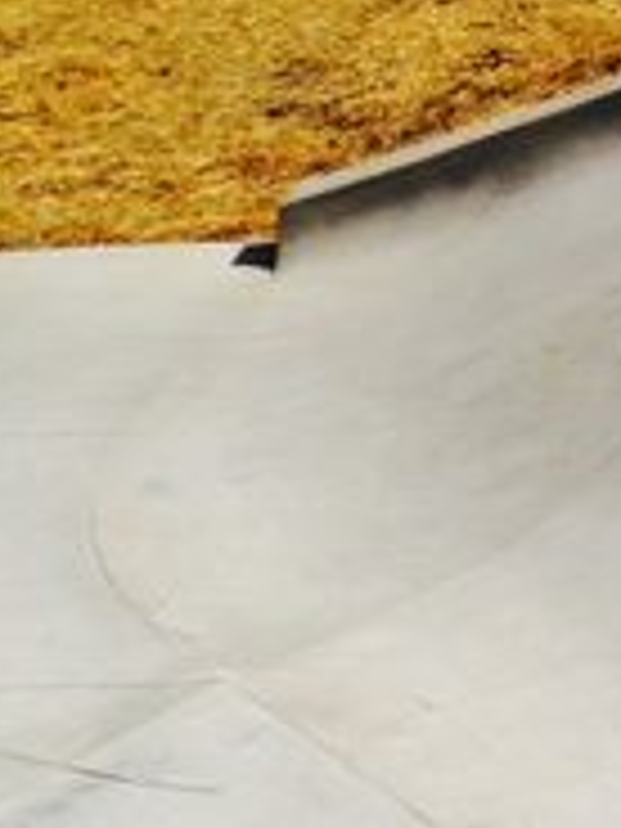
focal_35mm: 86
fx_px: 2057
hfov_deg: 15.3
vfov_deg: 22.6
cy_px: 562
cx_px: 1044
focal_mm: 4.12
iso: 50
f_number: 2.4
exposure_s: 1/3195
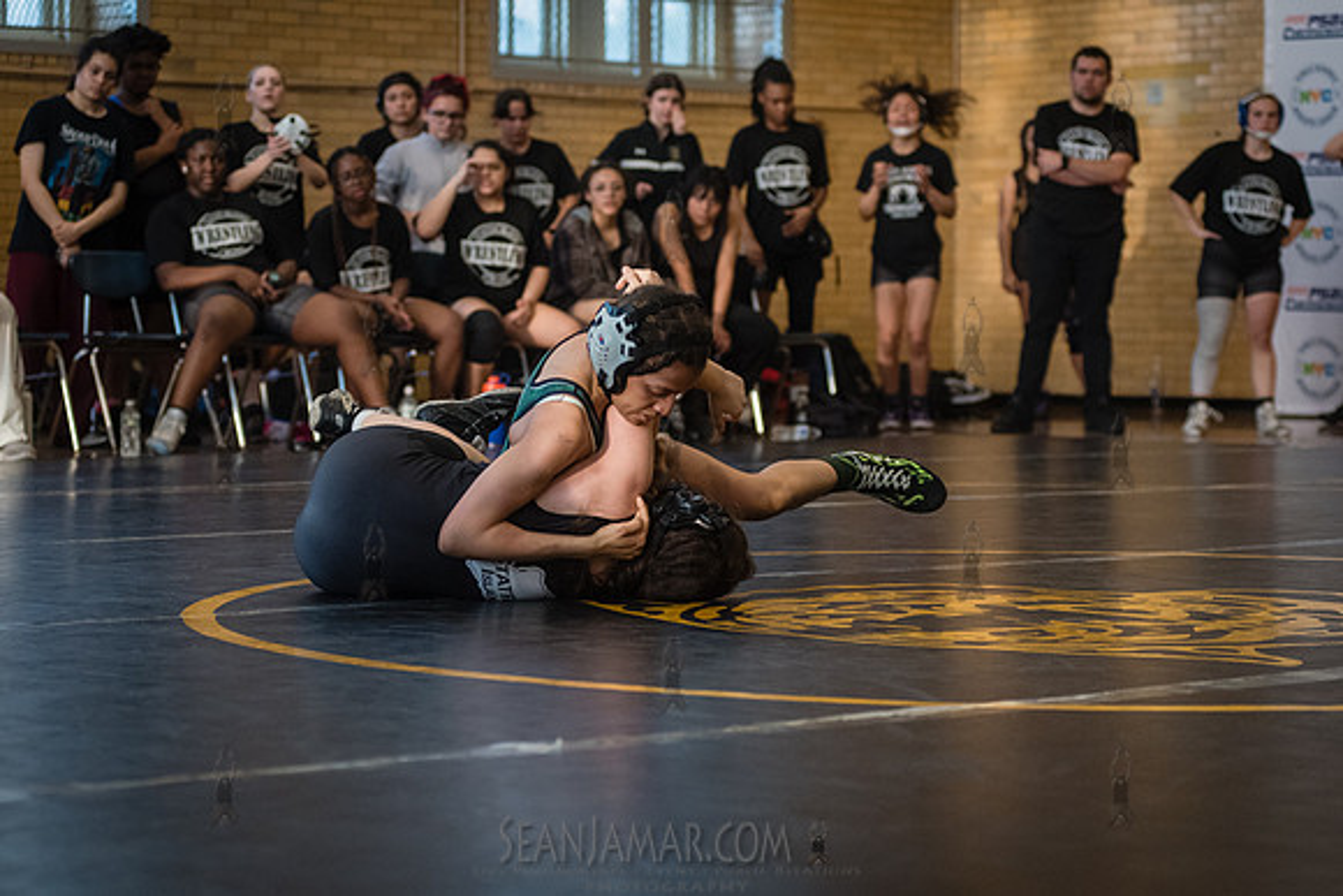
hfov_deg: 21.9
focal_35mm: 93
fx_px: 3468
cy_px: 481
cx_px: 658
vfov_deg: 14.7
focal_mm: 80
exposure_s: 1/400
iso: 3200
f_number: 3.5
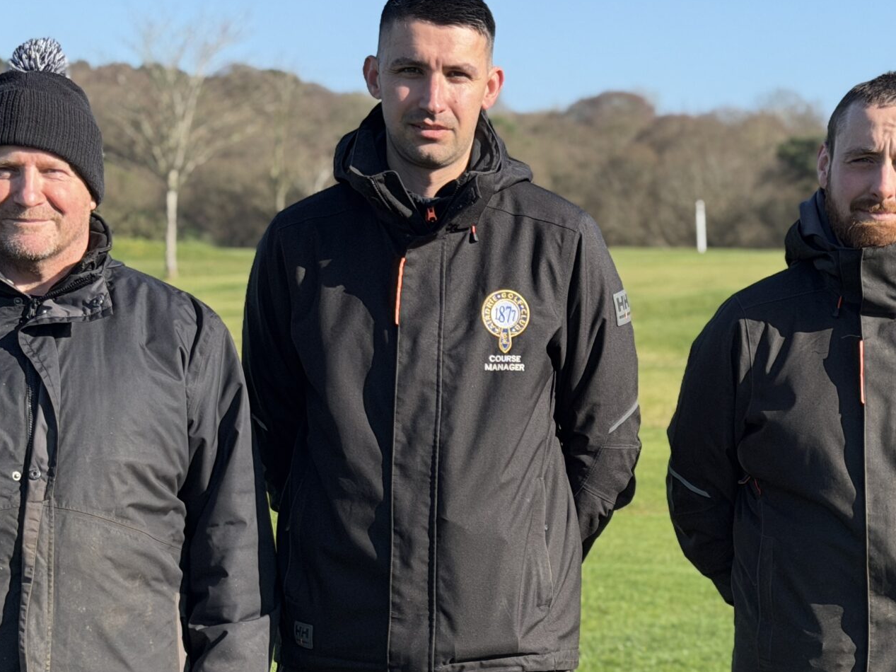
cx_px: 647
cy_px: 455
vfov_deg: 15.2
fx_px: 2511
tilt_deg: -5.3
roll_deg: -1.5
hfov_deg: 20.1
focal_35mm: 97
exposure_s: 1/3378
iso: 64
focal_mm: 6.76
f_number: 1.78
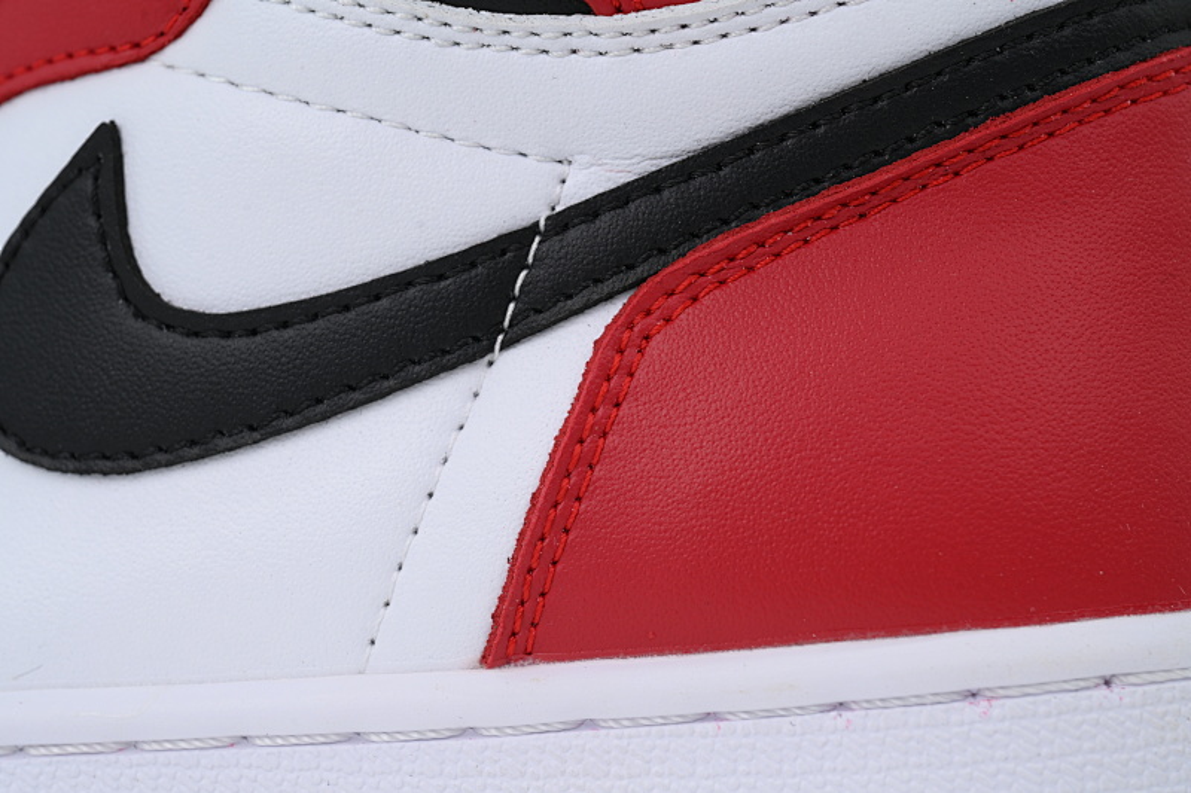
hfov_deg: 21.9
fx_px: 3076
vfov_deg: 14.7
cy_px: 396
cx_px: 596
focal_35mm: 93
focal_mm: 93
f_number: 11
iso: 400
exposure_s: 1/100
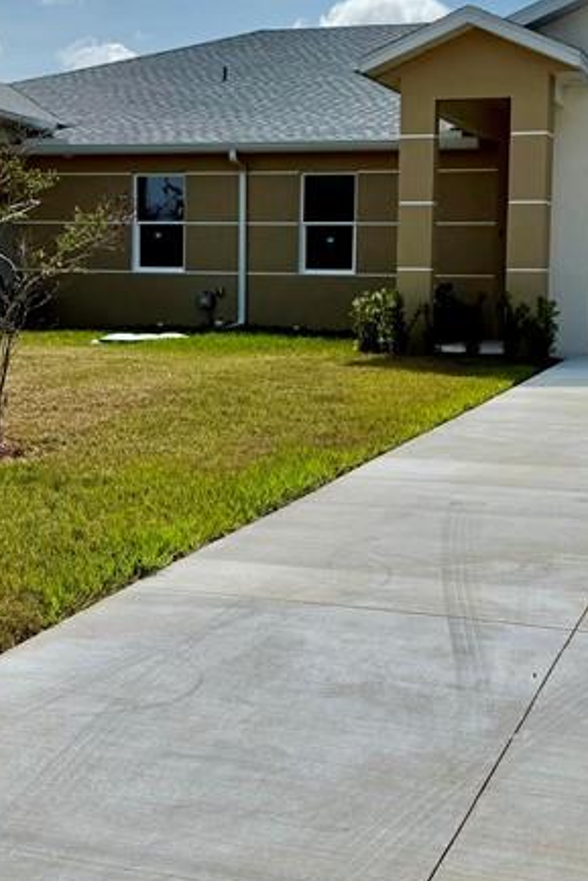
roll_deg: -1.3
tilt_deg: -4.0
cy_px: 389
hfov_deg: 23.0
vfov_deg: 33.9
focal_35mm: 59
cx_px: 303
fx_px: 1444
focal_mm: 6.76
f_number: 1.78
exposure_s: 1/11905
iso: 80
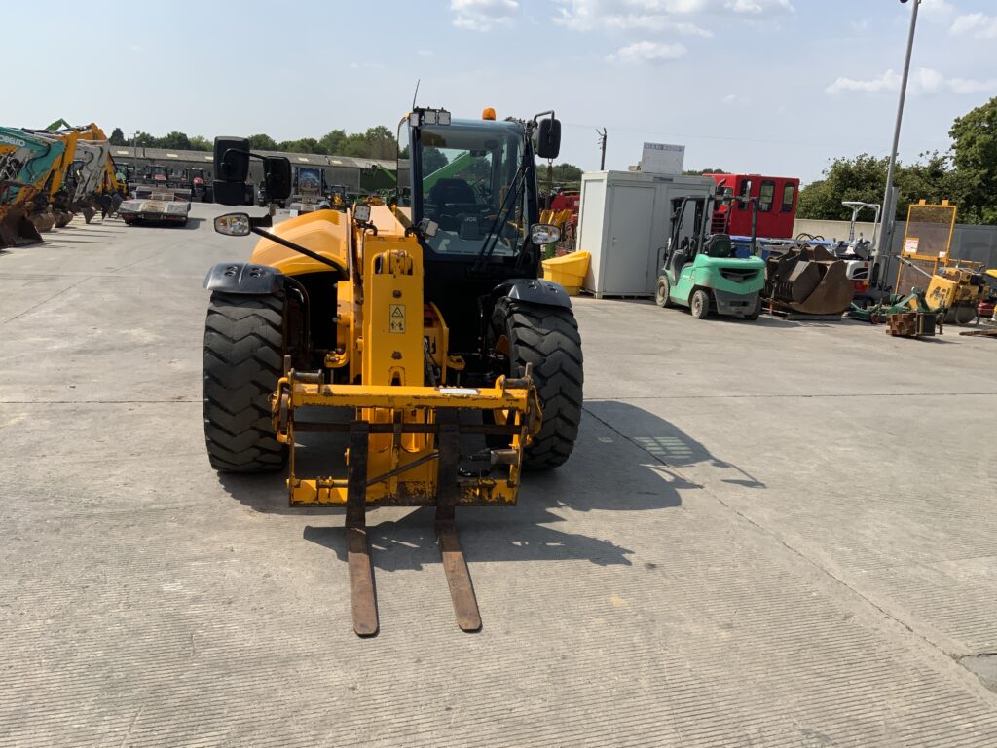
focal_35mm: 29
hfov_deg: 61.7
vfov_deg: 48.2
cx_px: 498
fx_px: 835
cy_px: 374
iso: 16
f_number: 1.8
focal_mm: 3
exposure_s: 1/2320
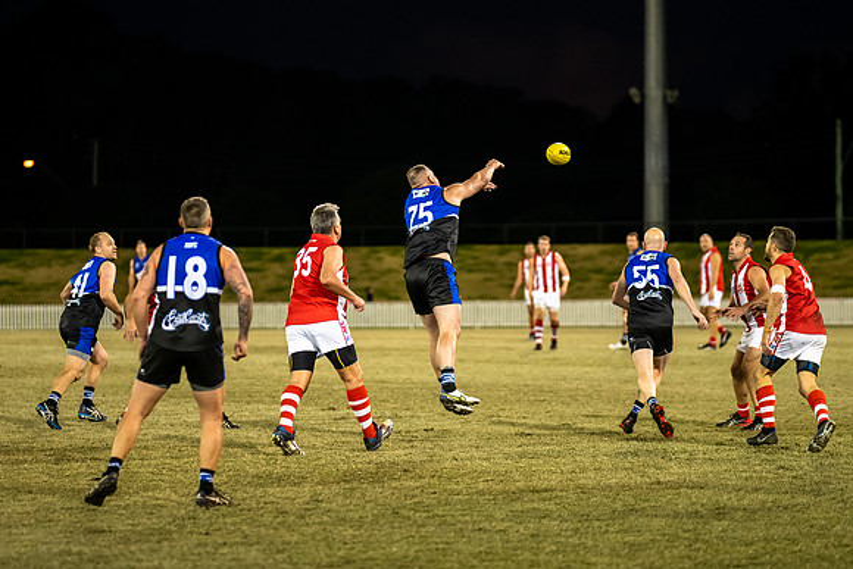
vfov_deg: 8.2
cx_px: 437
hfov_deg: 12.2
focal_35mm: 169
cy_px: 273
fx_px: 3993
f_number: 2.8
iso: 2800
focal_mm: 155
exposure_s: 1/1250
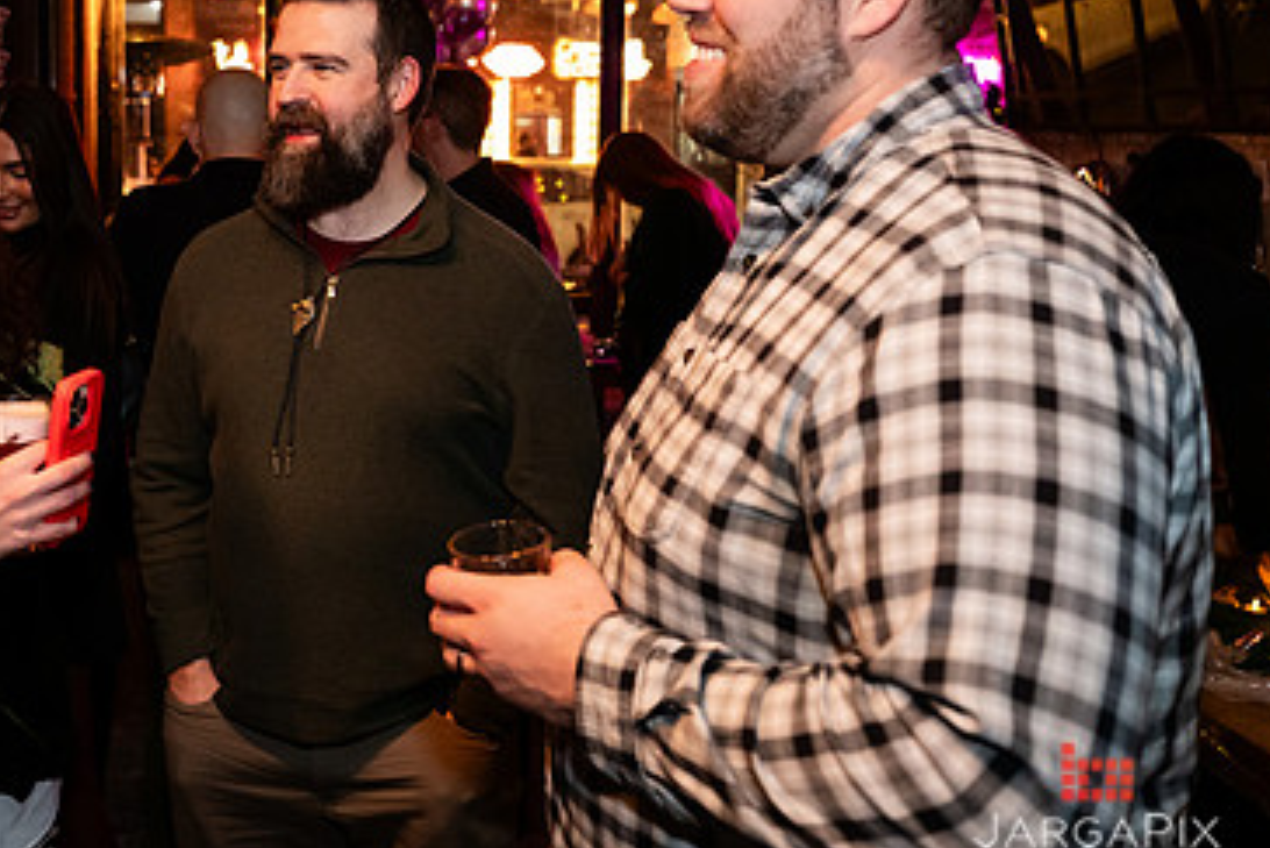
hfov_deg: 42.9
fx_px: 1553
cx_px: 297
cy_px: 250
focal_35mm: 44
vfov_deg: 30.2
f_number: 3.2
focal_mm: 27
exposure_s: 1/125
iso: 3200
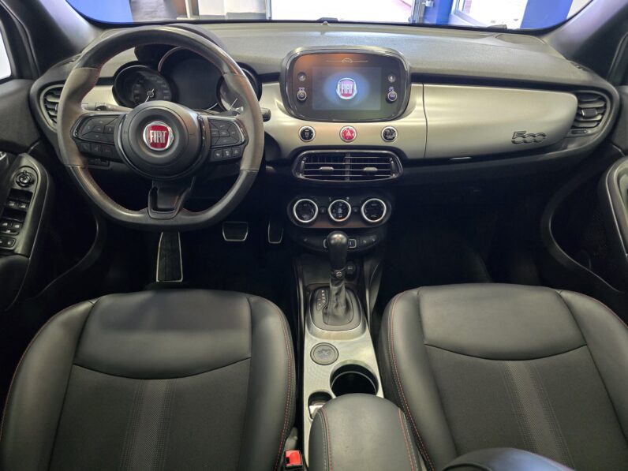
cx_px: 314
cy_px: 236
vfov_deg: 58.9
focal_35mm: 23
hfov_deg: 73.9
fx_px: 417
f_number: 1.7
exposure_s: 1/60
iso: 2000
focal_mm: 6.3
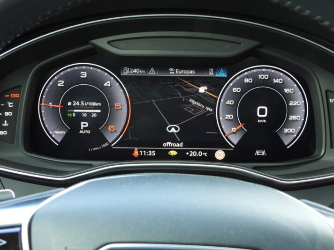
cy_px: 125
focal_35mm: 60
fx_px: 579
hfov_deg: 32.2
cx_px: 167
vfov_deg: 24.4
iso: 160
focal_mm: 10.7
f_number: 3.5
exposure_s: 1/30
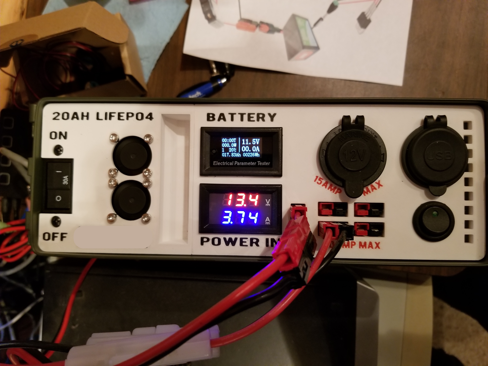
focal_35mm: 26
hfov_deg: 67.3
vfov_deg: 53.1
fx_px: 367
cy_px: 183
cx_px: 244
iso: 250
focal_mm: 4.25
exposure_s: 1/17
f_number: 1.7
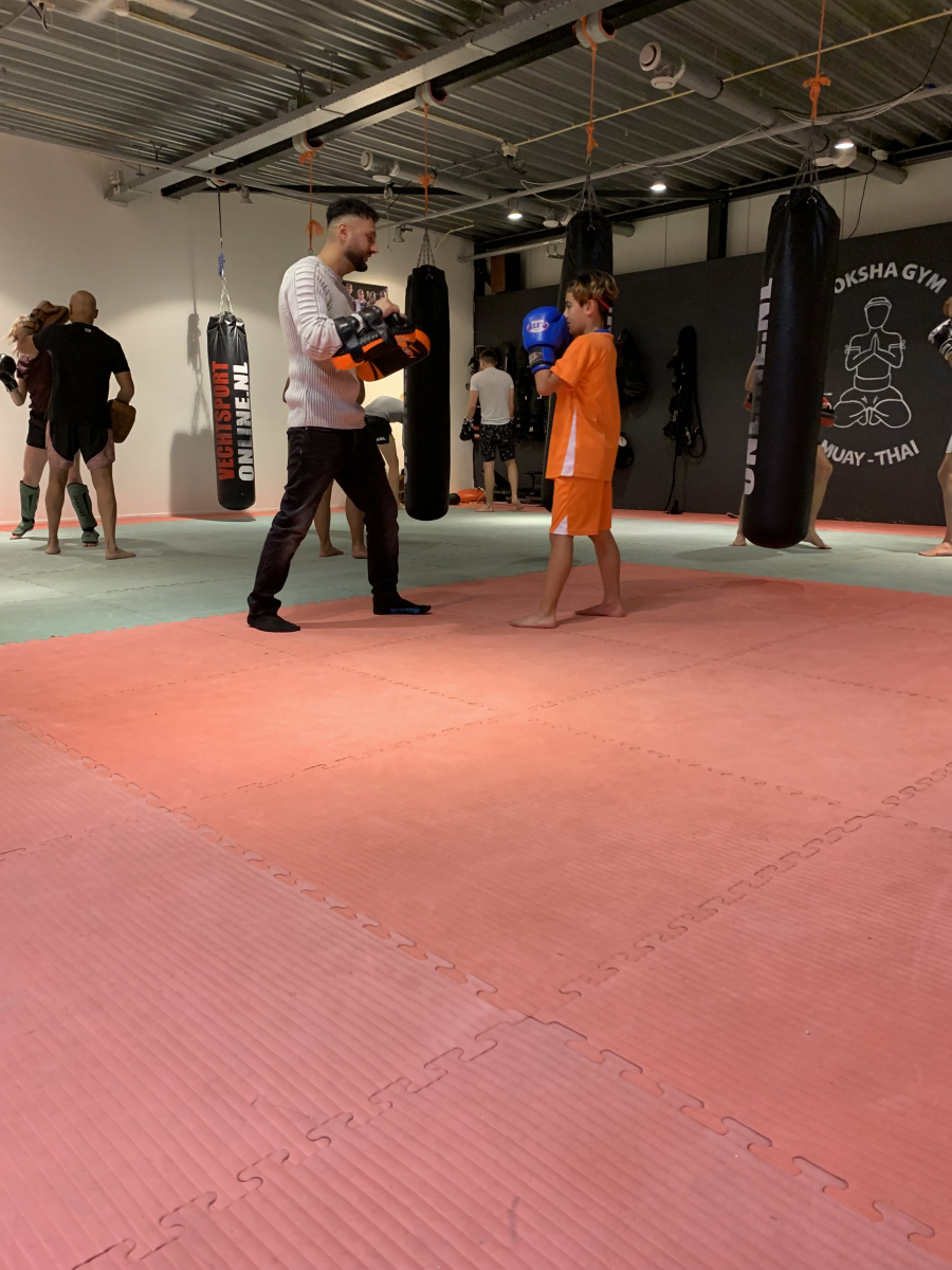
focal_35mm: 26
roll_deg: +0.4
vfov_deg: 67.3
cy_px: 635
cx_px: 476
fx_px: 953
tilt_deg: -10.6
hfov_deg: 53.1
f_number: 1.8
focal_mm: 4.25
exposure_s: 1/50
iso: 320
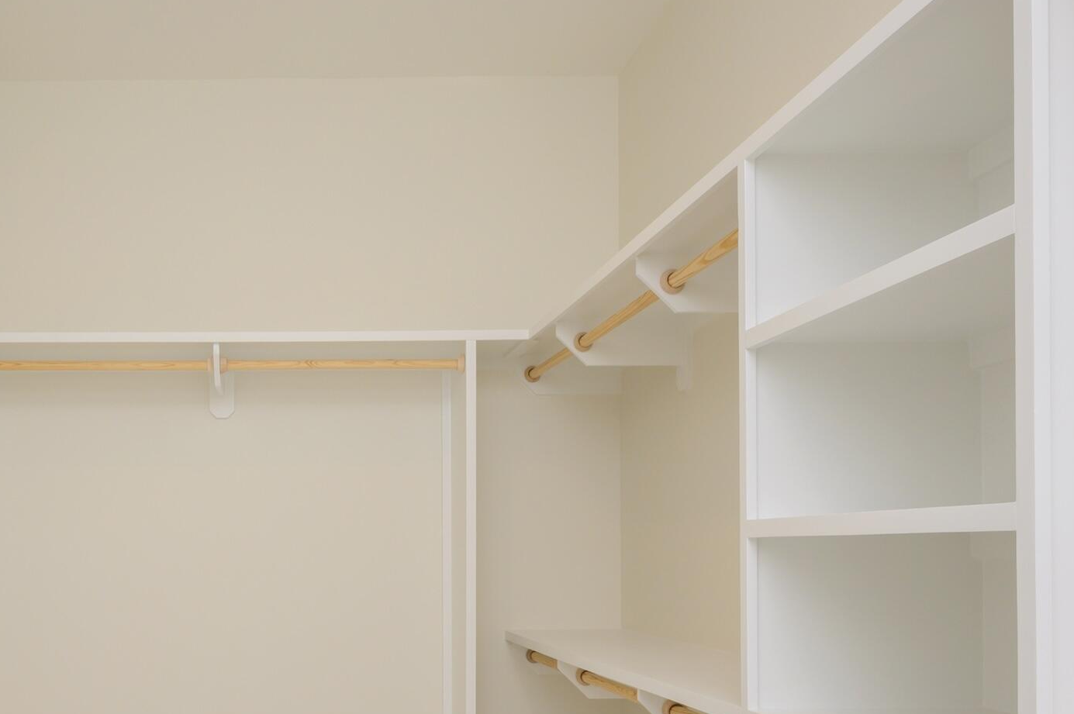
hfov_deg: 47.6
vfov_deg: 33.4
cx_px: 263
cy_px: 543
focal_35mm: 39
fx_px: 1163
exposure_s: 1/60
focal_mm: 18
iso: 400
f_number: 9
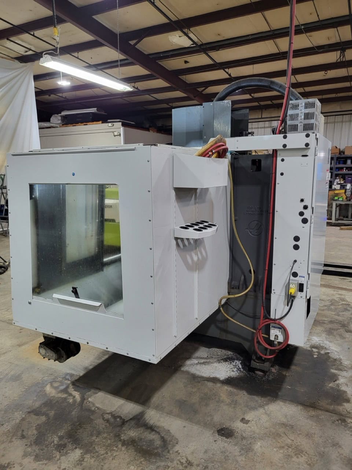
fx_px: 353
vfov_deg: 67.3
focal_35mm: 26
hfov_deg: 53.1
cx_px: 176
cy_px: 235
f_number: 1.8
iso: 200
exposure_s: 1/40
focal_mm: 5.4
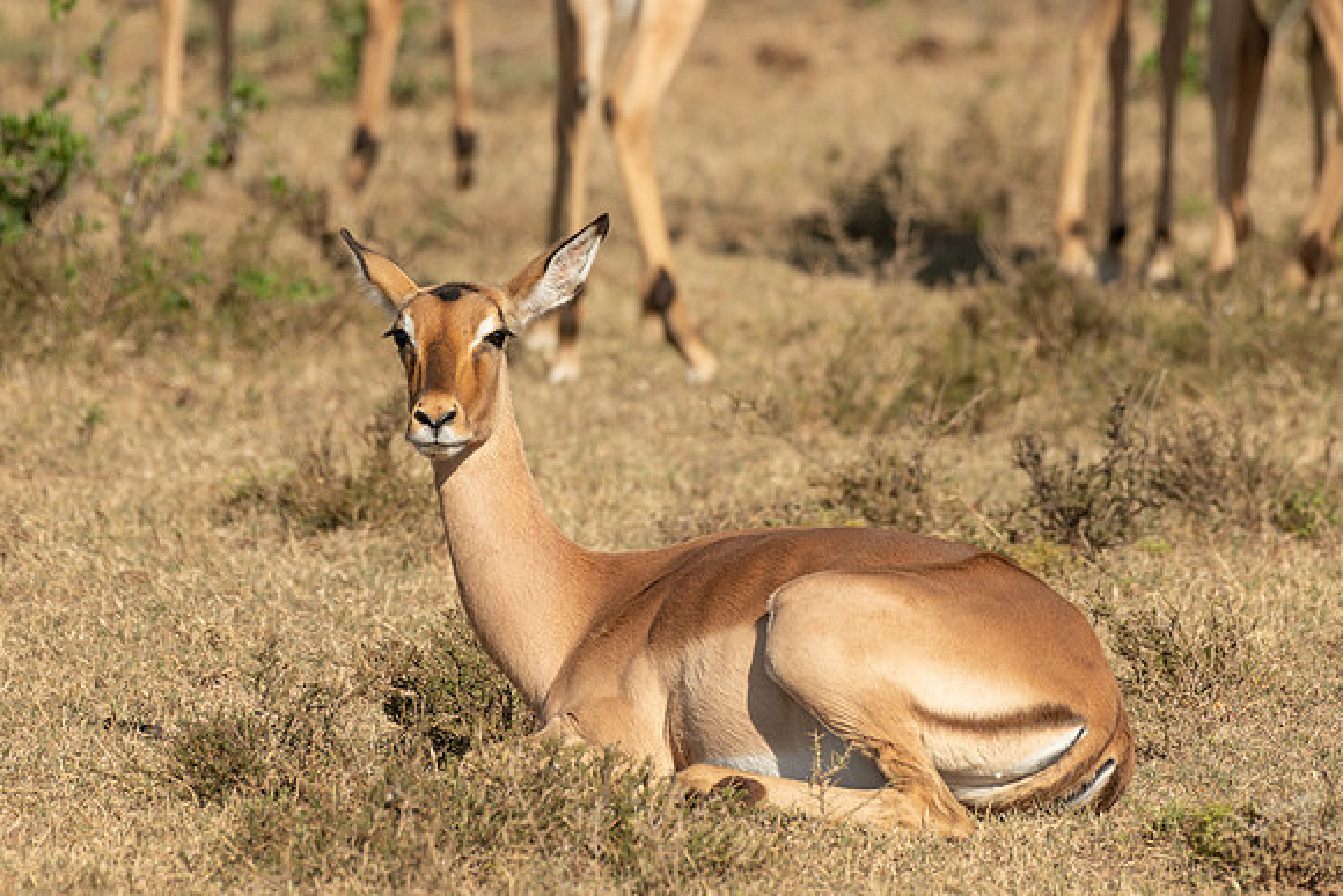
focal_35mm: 734
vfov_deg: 1.9
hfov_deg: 2.8
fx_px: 27372
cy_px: 300
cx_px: 715
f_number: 8
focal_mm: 500
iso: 100
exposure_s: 1/400
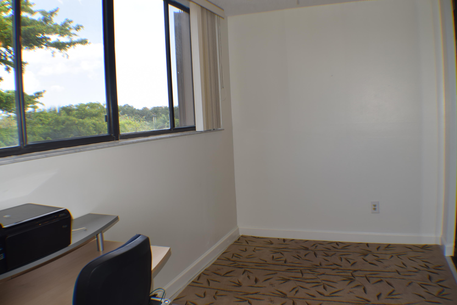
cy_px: 152
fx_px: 457
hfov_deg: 53.1
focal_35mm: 36
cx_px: 228
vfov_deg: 36.9
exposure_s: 1/125
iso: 125
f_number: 5.6
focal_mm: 24
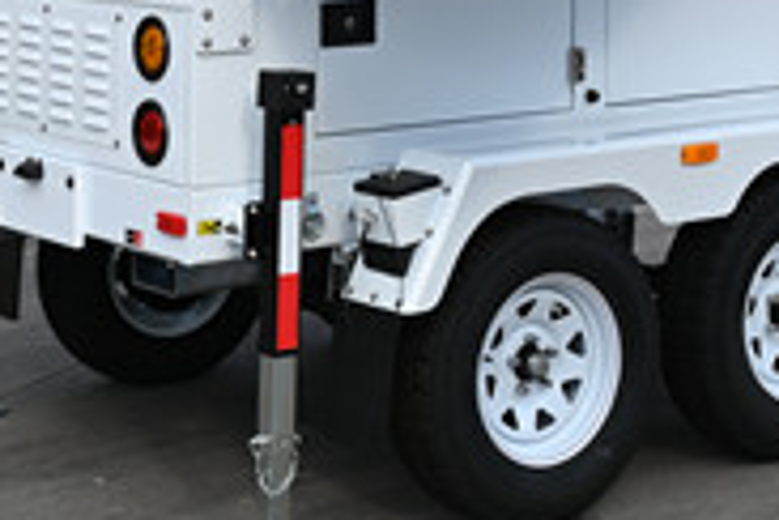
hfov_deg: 19.4
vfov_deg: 12.2
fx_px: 2272
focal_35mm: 105
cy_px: -345
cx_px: 502
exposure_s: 1/400
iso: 100
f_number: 4
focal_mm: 24
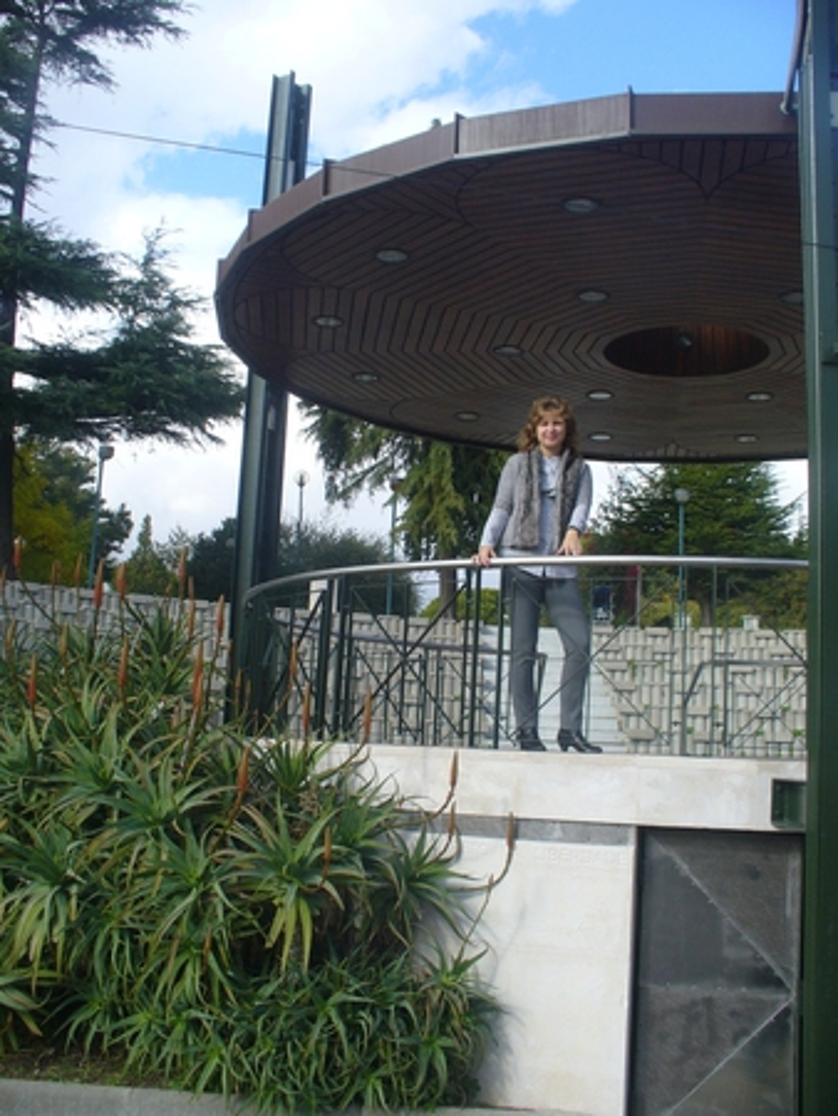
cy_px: 558
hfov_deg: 38.7
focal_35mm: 37
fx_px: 1193
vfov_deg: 50.1
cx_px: 419
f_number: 5.6
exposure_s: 1/160
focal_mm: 6.1
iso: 80
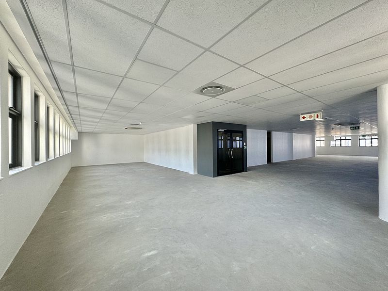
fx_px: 157
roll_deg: +0.8
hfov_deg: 102.1
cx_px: 194
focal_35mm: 14
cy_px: 146
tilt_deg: -0.6
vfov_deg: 85.7
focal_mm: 2.22
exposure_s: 1/100
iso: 125
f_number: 2.2
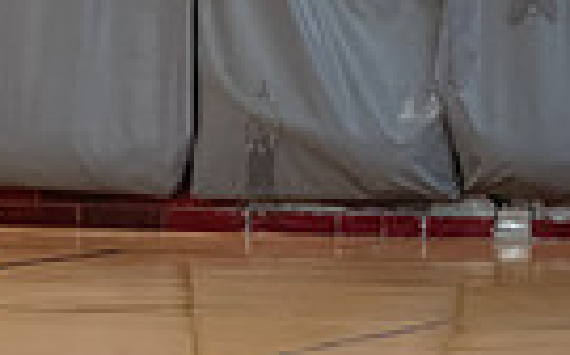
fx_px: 4934
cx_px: -287
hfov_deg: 6.5
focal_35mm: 318
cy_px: -51
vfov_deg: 4.1
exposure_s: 1/1000
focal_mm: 72
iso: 8000
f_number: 4
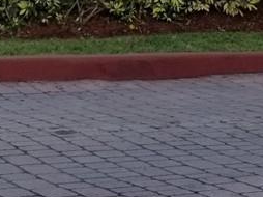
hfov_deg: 12.0
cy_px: -166
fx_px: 1245
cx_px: 175
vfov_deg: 8.7
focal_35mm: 164
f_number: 1.7
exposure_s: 1/430
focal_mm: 4.3
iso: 50
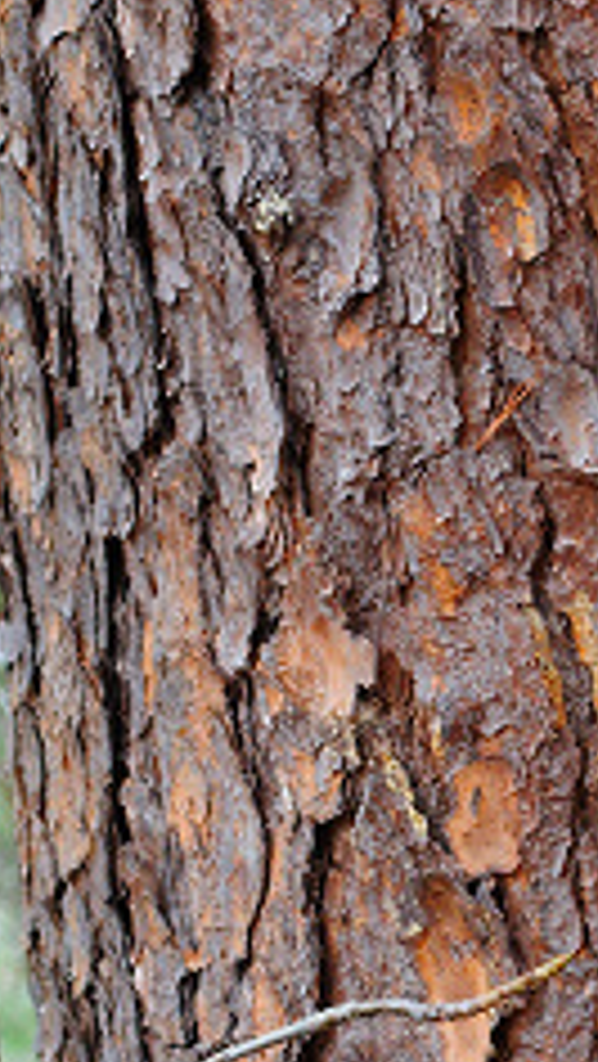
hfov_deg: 5.1
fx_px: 6643
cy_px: 729
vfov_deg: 9.1
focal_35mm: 236
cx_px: 632
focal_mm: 48
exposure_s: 1/50
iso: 400
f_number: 8
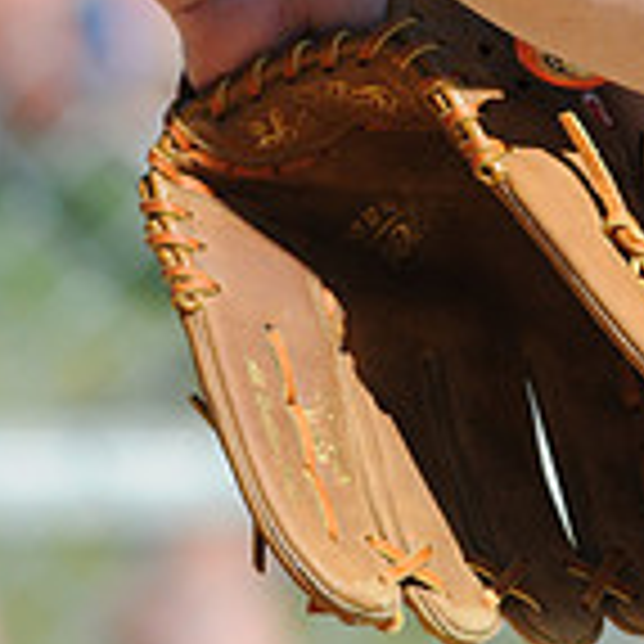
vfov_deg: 1.1
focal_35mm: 1551
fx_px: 32646
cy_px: -509
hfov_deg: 1.1
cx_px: 642
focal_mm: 300
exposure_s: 1/1600
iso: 200
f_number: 4
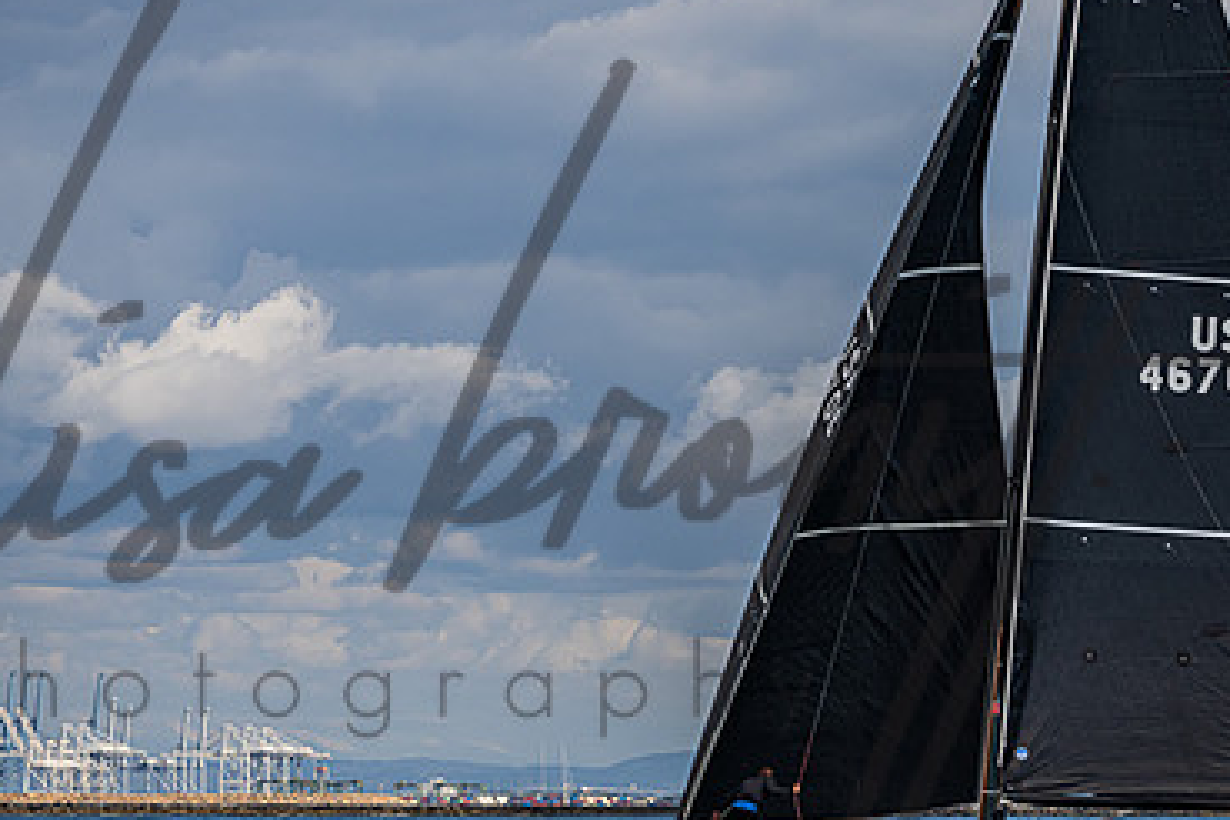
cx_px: 743
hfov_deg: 6.4
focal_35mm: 324
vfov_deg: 4.2
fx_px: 11069
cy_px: 395
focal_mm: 190
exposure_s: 1/3200
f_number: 5.6
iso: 400
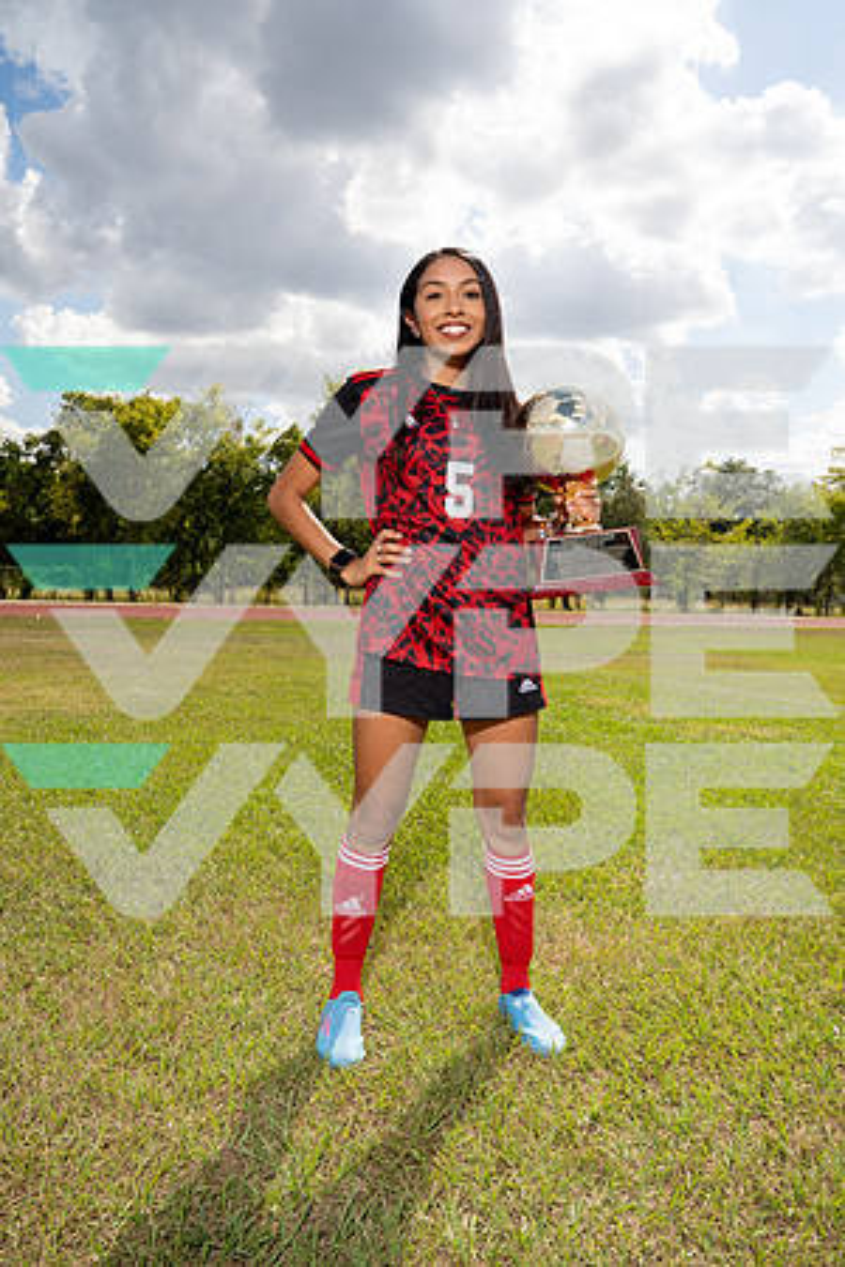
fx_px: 1021
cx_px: 422
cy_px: 634
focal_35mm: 29
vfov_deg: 63.7
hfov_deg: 45.0
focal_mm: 29
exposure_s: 1/250
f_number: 8
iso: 100
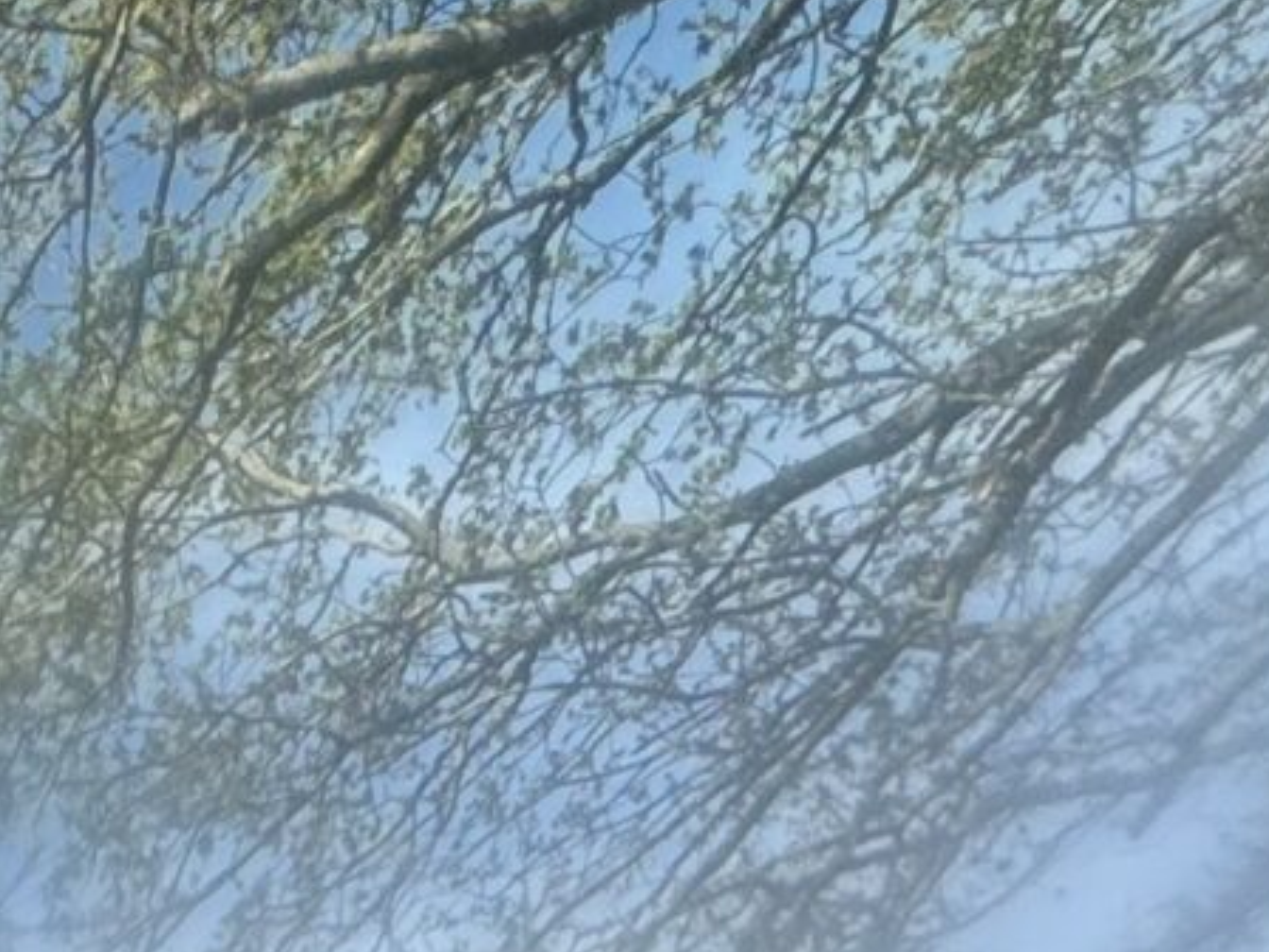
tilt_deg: -4.1
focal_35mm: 80
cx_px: -1139
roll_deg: +2.1
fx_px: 2933
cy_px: 2612
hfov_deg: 18.2
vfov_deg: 12.2
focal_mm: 2.22
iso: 40
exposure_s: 1/412
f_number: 2.2
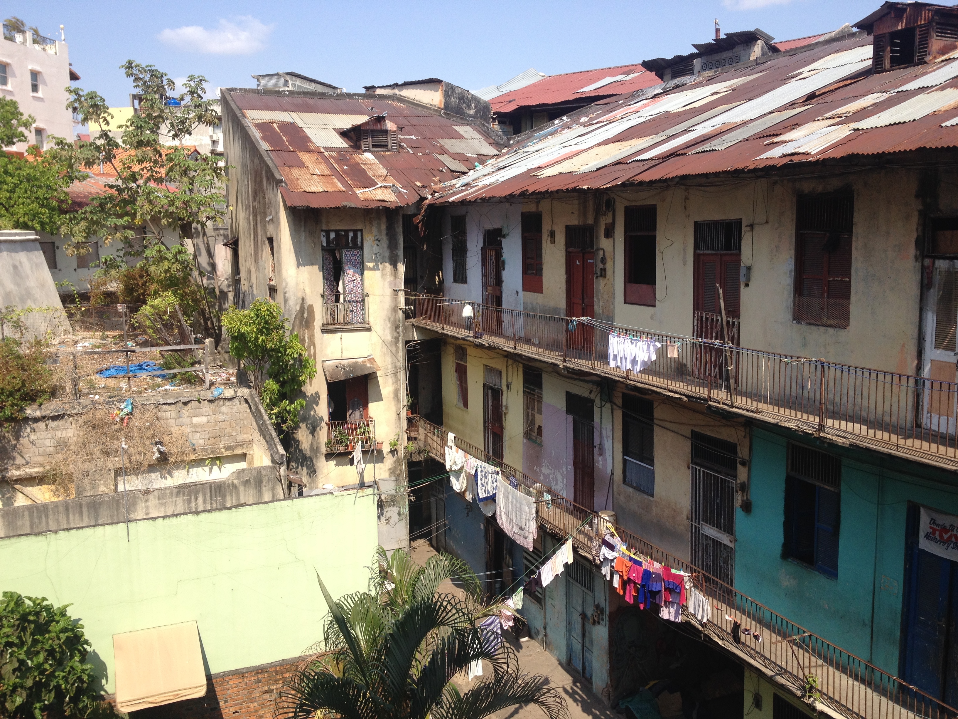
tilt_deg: -11.9
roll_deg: +1.4
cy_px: 360
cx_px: 479
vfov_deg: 40.7
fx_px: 969
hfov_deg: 52.6
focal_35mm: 35
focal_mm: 4.28
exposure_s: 1/1314
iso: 50
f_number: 2.4
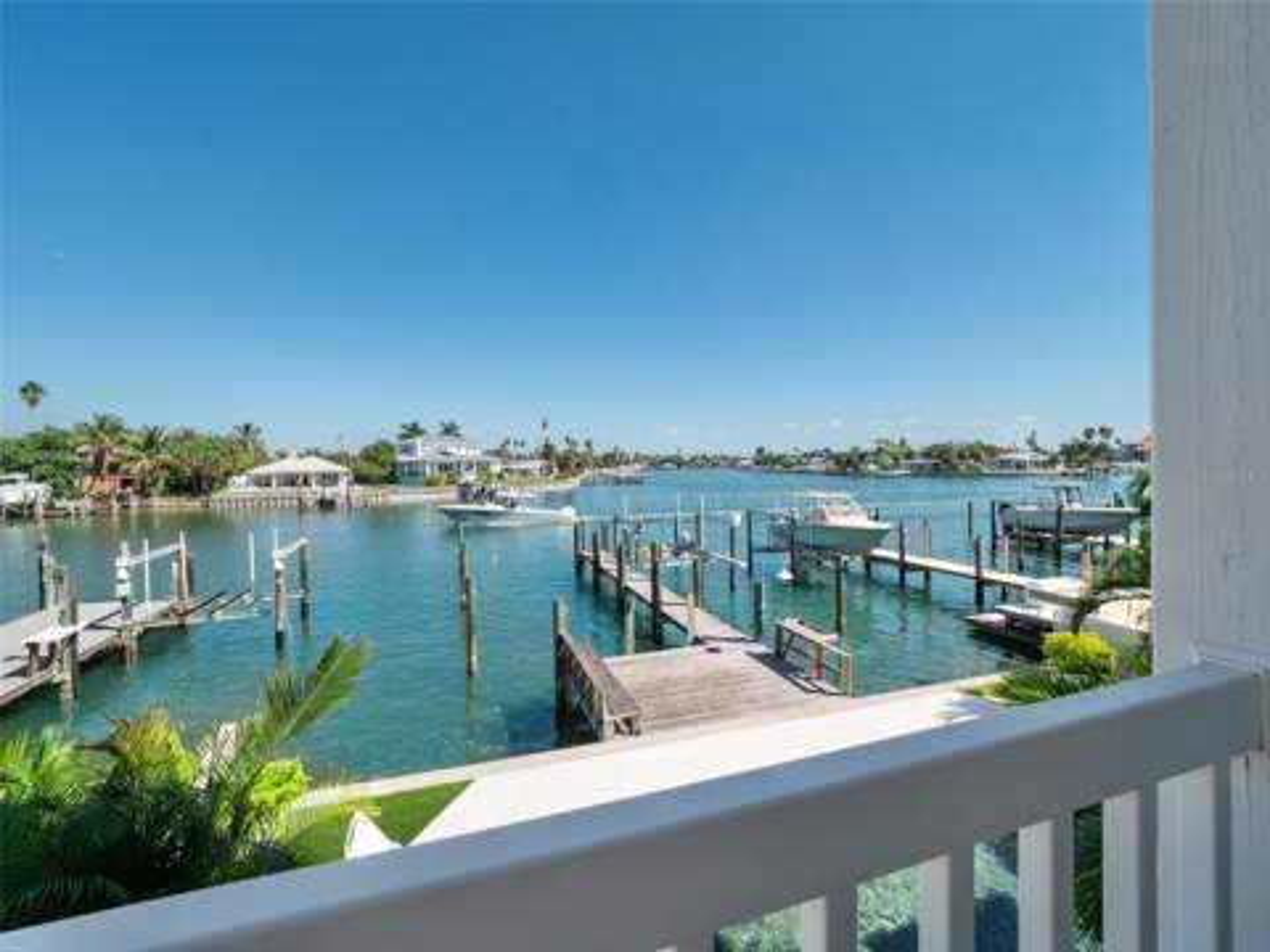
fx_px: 514
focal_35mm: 14
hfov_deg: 102.1
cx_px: 635
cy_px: 476
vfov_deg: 85.7
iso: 200
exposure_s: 1/640
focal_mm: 7
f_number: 7.1
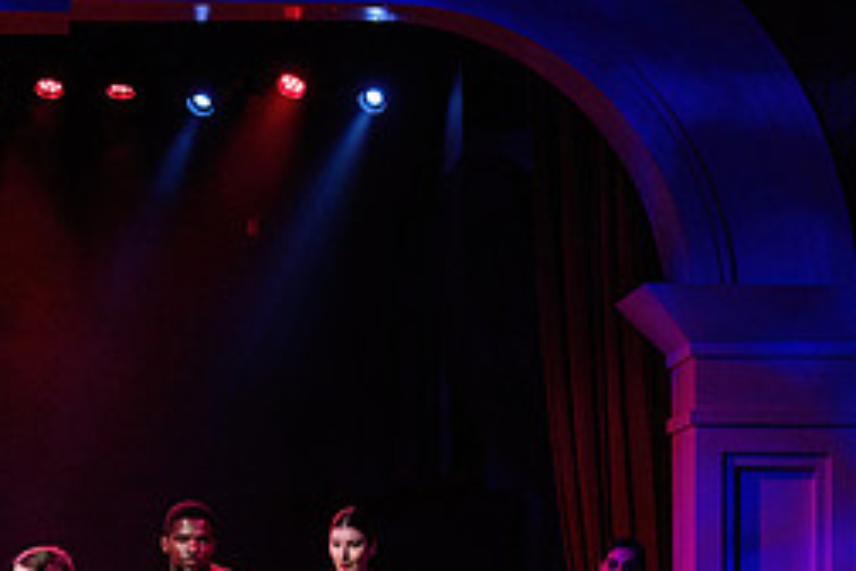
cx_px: 97
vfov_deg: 7.8
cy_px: 606
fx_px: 4137
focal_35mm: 174
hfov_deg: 11.7
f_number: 2.8
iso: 1600
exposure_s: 1/250
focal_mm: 70
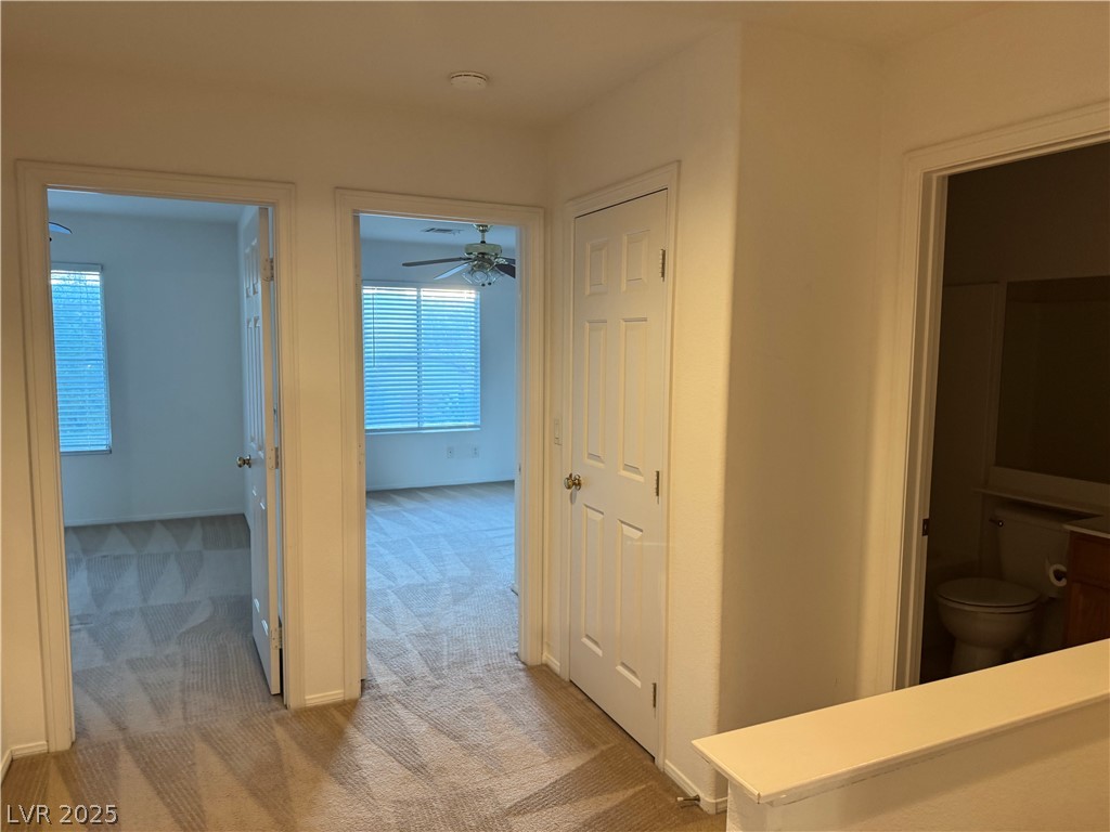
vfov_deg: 56.8
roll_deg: +0.4
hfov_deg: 71.6
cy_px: 416
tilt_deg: -3.9
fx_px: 770
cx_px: 555
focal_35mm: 24
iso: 200
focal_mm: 6.76
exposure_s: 1/60
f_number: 1.78
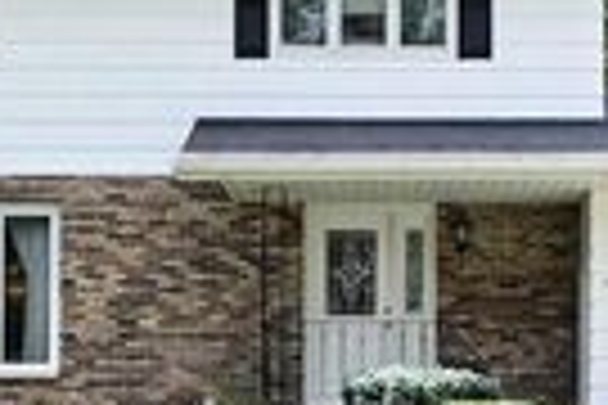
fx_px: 1973
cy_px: 140
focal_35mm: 117
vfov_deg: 11.7
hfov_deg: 17.5
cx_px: 423
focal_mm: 31.5
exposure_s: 1/200
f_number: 7.1
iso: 100
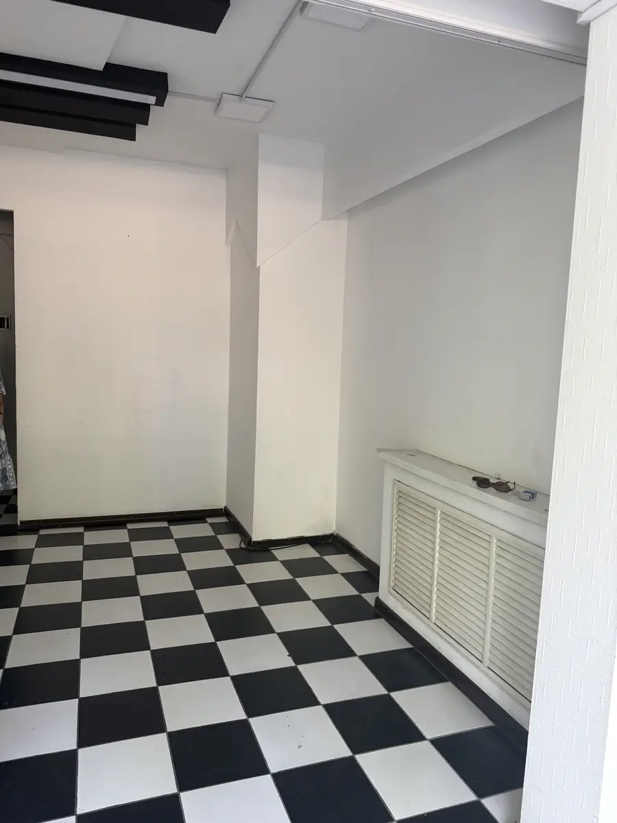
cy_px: 412
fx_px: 570
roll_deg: -2.5
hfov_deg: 56.8
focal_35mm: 24
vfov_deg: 71.6
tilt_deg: -5.1
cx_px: 308
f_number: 1.78
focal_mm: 6.76
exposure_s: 1/79
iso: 200
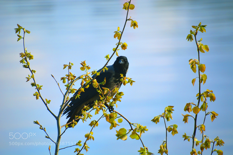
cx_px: 116
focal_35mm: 525
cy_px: 78
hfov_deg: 3.9
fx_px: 3397
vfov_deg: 2.6
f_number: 6.3
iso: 450
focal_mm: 350
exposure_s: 1/1000
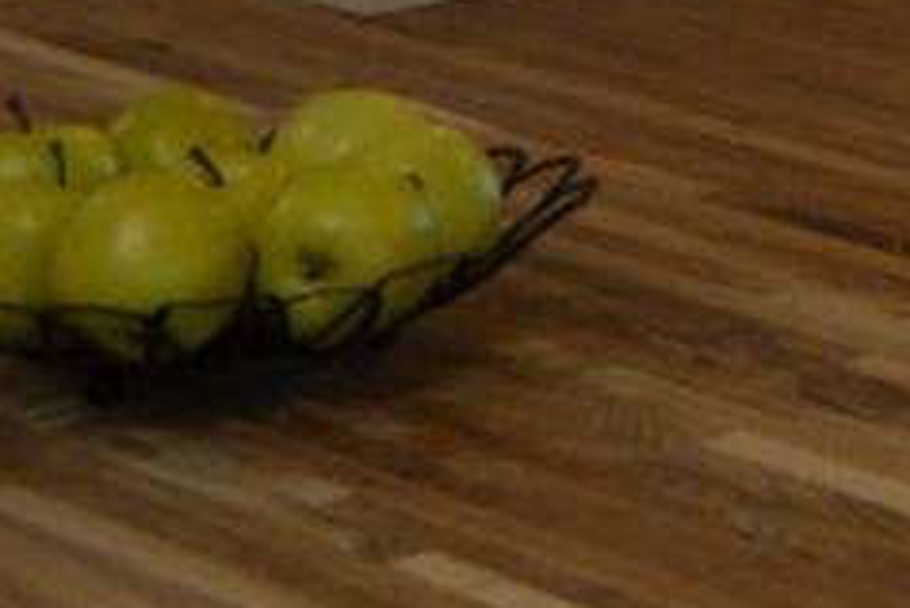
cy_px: -1201
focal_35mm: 170
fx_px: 4300
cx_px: 2589
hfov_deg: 9.7
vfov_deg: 7.2
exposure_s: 1/80
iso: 400
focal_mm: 18
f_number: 4.5
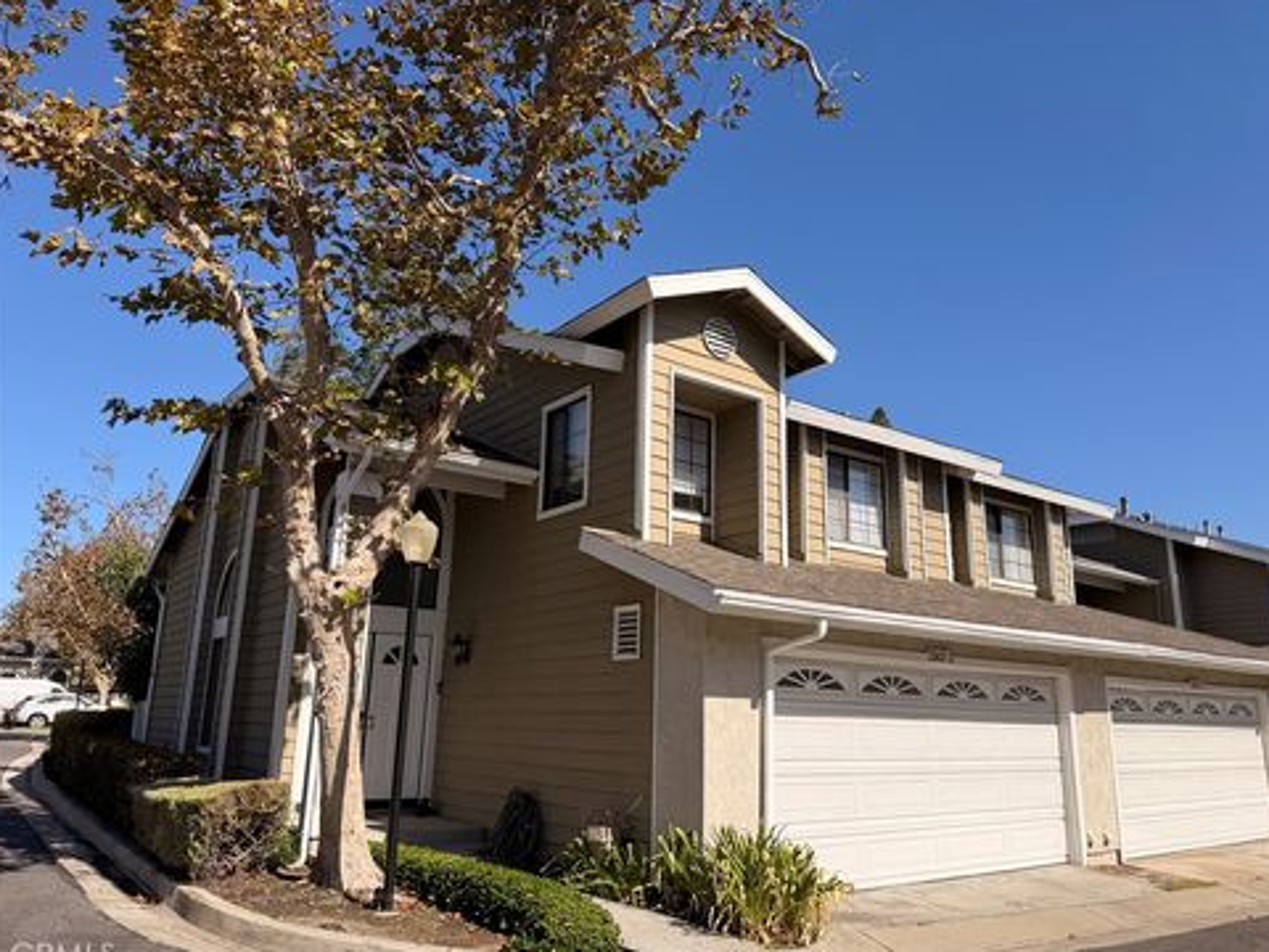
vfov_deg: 54.9
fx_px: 916
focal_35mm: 25
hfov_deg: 69.4
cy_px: 477
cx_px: 648
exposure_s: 1/5319
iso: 80
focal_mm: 6.76
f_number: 1.78
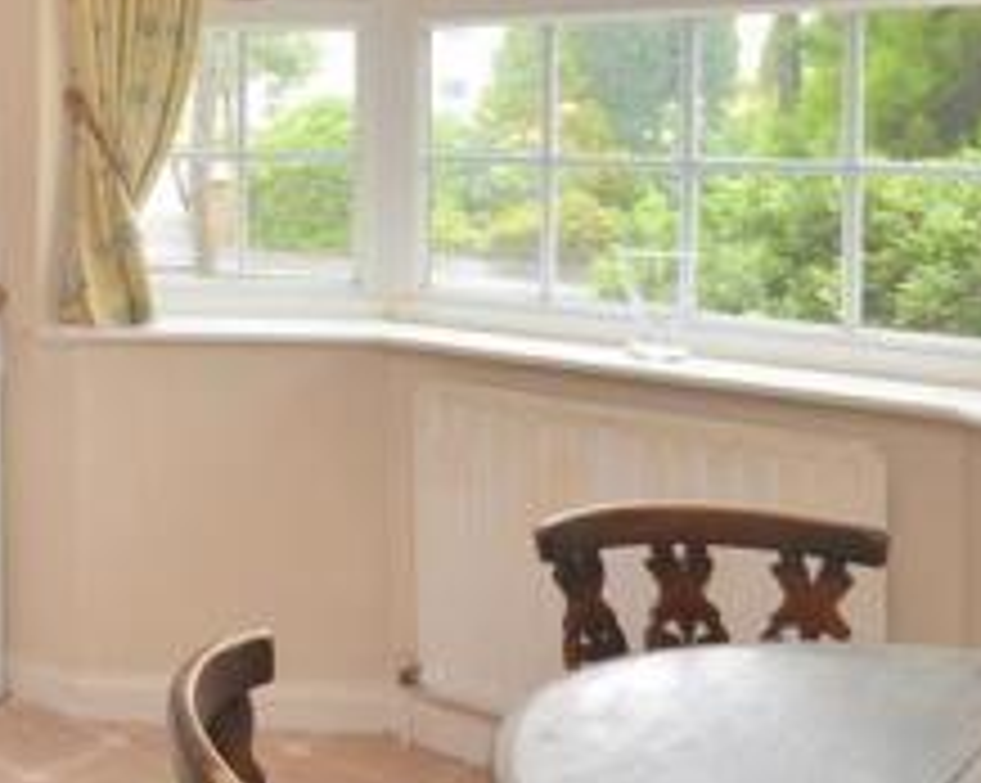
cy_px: 108
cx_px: -266
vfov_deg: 29.9
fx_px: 1413
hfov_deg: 30.8
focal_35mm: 49
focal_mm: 11.5
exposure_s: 1/30
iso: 500
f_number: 8
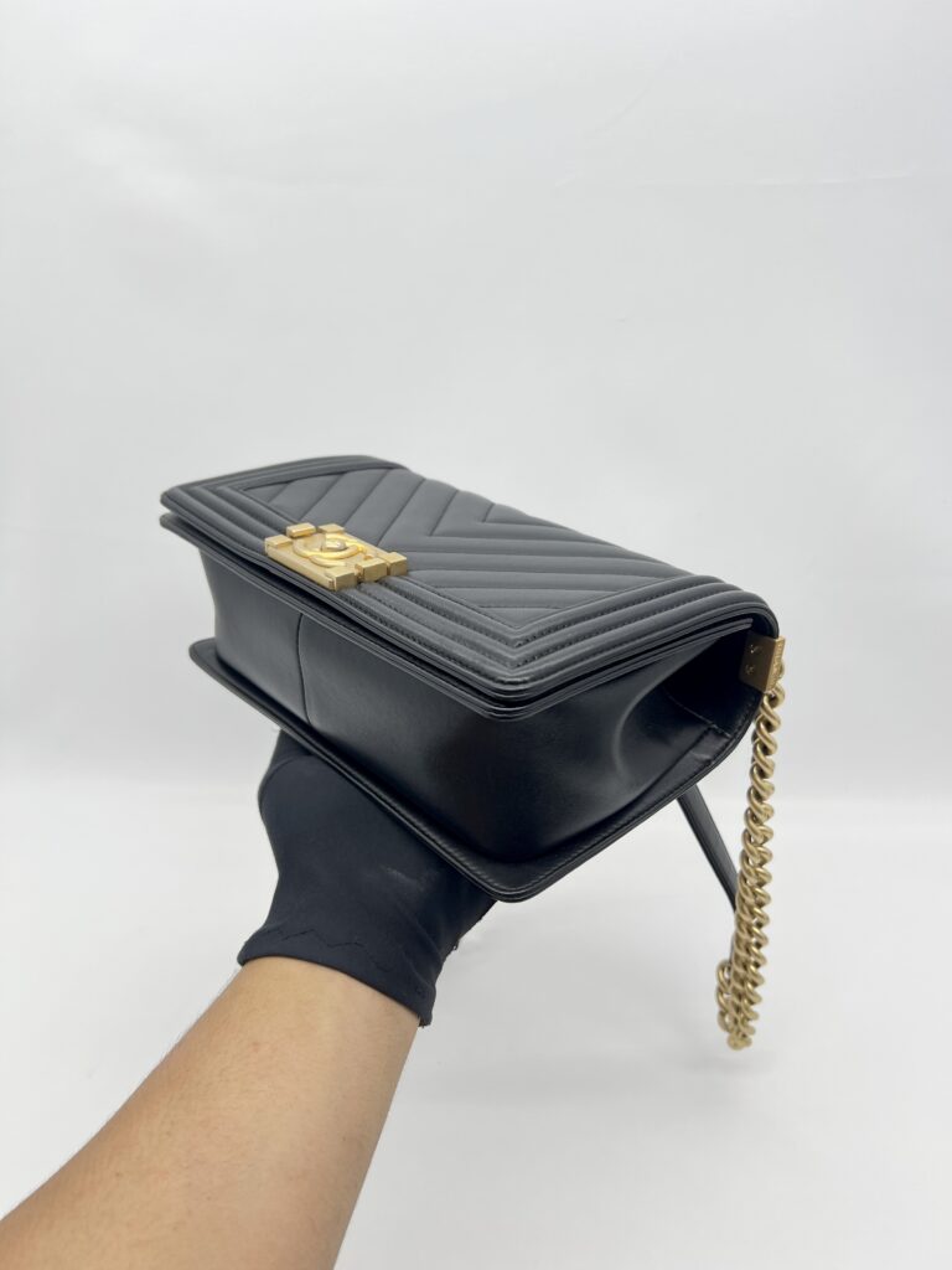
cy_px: 635
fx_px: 953
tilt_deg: -24.5
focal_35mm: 26
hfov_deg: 53.1
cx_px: 476
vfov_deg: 67.3
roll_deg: +0.2
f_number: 1.5
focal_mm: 5.7
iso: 32
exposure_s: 1/108
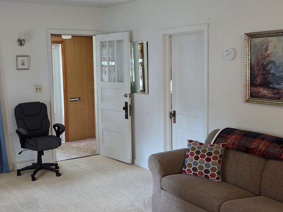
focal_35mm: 45
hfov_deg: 41.9
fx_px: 368
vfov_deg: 32.2
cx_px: 113
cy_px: 102
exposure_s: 1/120
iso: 500
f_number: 1.8
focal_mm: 5.4
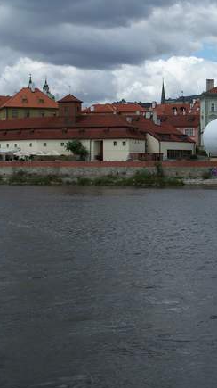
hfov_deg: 16.9
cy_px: 178
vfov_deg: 30.6
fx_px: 707
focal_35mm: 69
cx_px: 233
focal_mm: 9.1
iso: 64
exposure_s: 1/640
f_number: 4.5
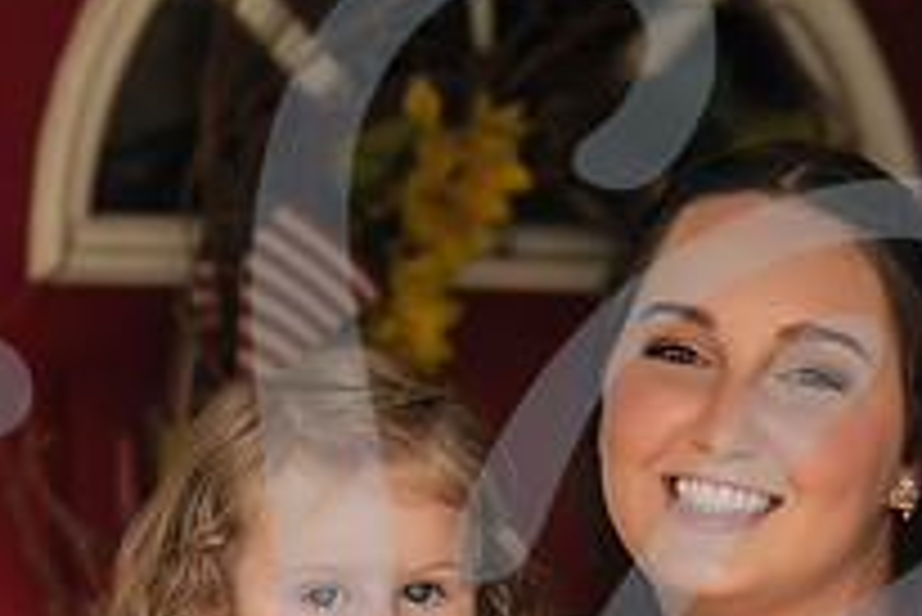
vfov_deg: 3.4
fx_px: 10508
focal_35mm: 410
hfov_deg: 5.0
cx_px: 418
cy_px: 735
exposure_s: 1/1000
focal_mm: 145
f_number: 2.8
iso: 320
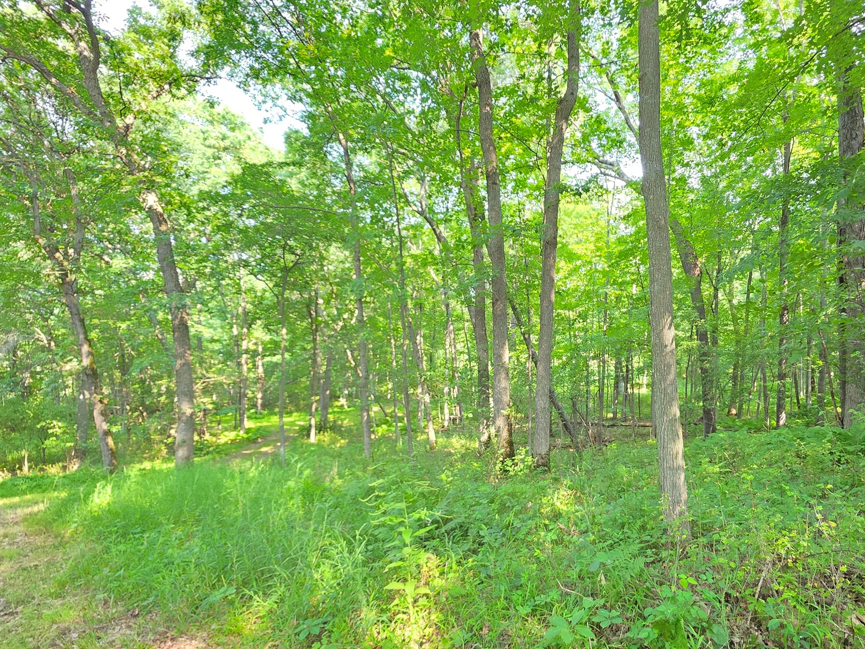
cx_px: 507
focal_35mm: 17
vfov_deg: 74.4
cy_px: 366
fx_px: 425
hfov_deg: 90.2
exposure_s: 1/120
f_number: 1.9
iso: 160
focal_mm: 2.2
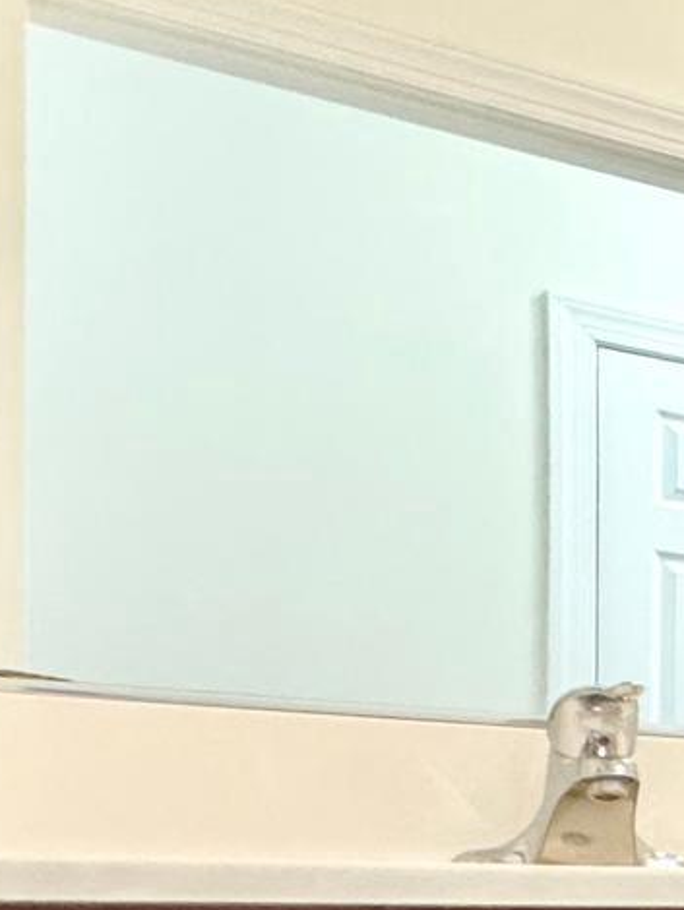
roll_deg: -0.3
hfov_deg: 15.1
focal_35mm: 61
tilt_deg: -1.9
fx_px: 1606
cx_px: 1614
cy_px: 914
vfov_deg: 29.5
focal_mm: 2.22
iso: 250
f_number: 2.2
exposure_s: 1/60
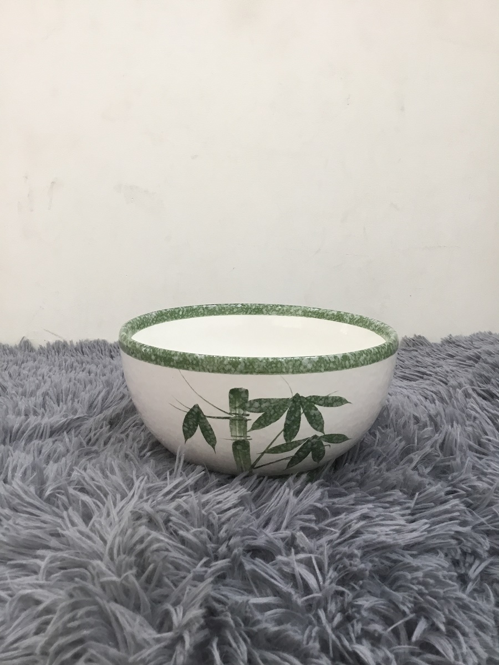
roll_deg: +0.9
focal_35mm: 31
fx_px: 596
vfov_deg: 58.4
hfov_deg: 45.4
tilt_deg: -9.5
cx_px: 250
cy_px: 332
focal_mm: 3.3
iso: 64
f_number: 2.4
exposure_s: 1/33
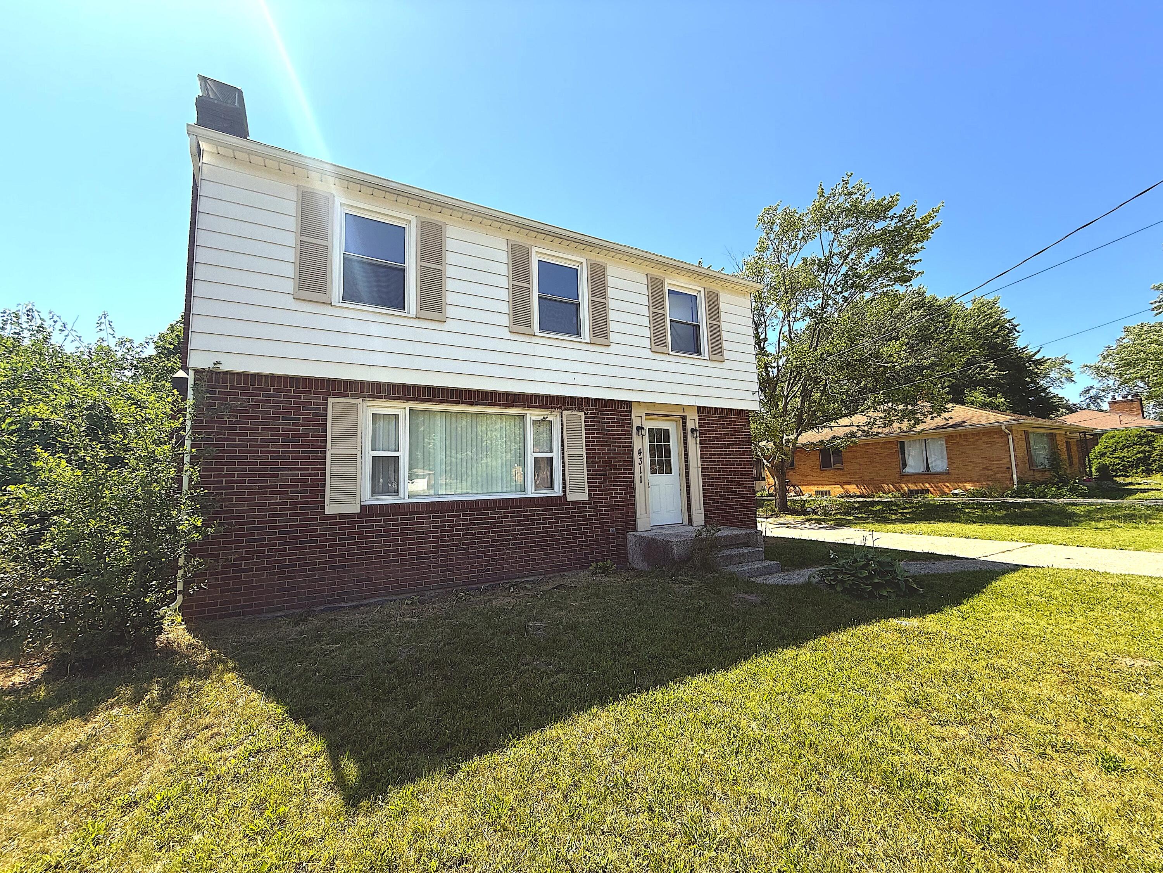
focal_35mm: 14
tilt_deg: +5.2
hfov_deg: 102.1
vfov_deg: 85.7
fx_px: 470
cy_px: 436
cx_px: 582
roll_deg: +2.0
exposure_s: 1/799
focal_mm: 2.22
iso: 50
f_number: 2.2
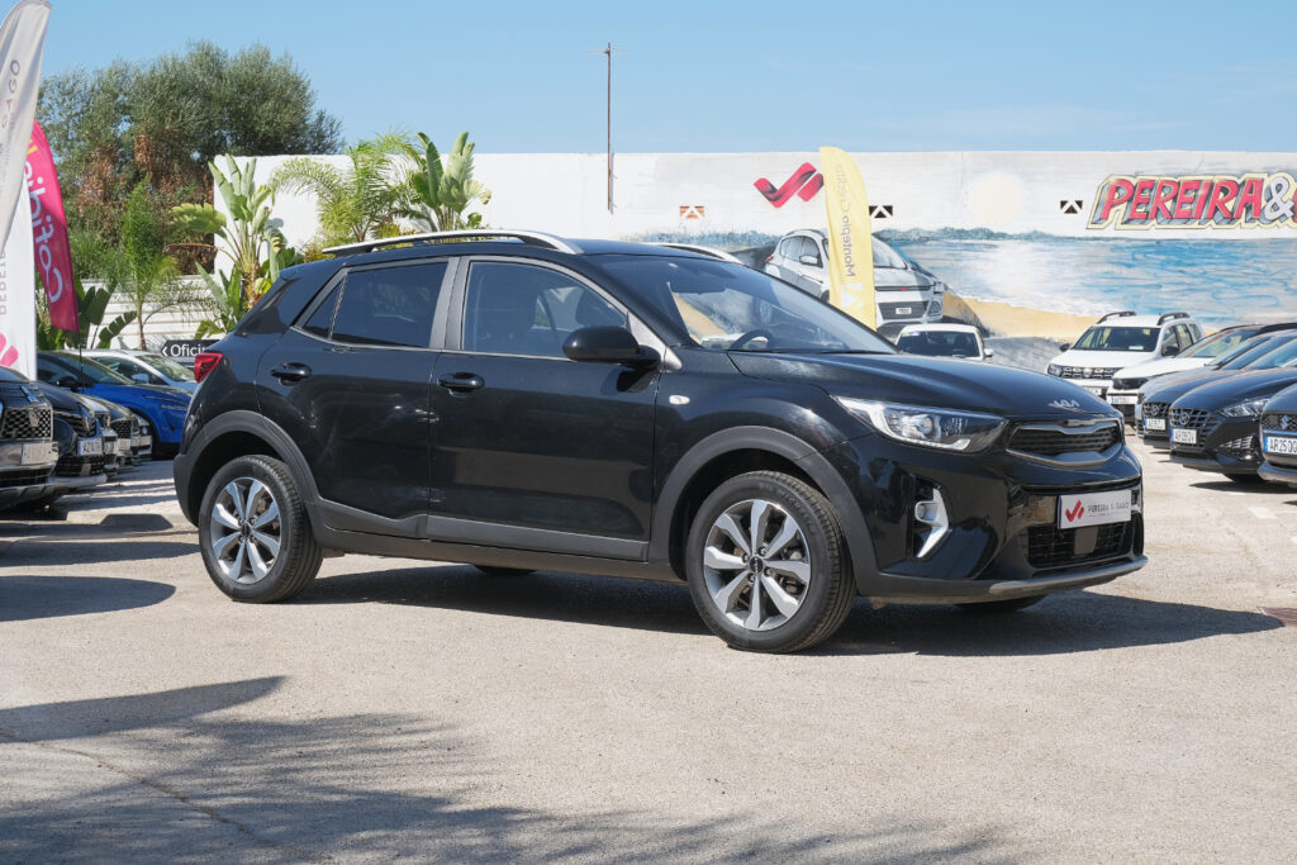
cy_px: 432
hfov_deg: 35.6
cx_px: 648
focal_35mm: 56
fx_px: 2018
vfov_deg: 24.2
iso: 160
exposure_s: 1/200
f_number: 9
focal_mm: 37.4
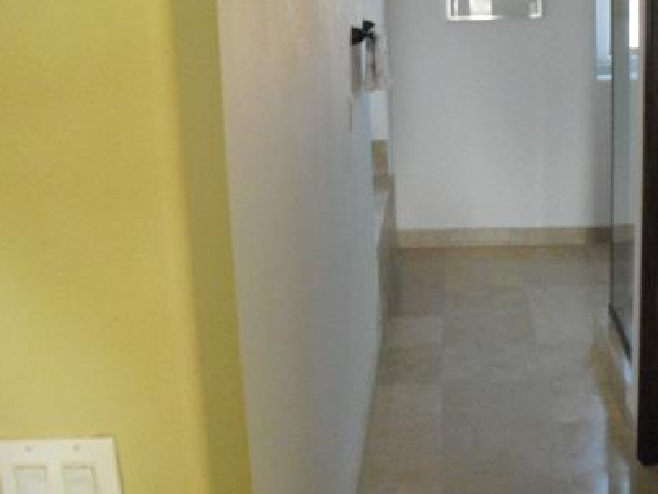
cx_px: 497
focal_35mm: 57
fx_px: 1083
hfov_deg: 33.1
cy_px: 184
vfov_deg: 25.6
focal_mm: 6.3
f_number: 3.1
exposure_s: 1/100
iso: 800
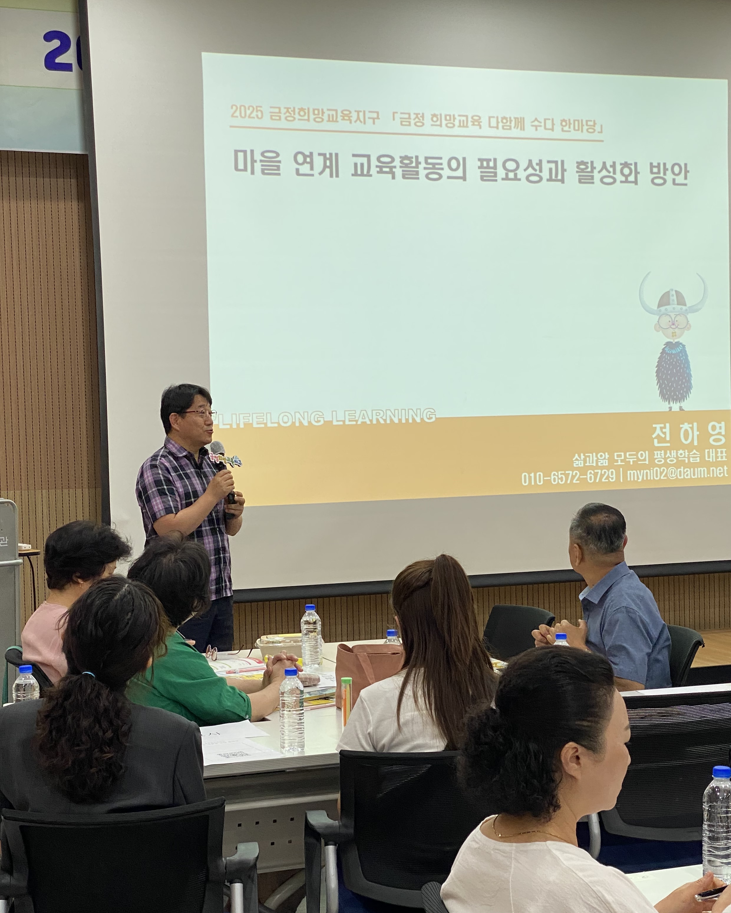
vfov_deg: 28.7
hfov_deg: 23.1
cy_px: 511
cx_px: 441
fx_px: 1785
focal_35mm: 66
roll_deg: +0.7
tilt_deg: -3.7
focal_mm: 6
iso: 100
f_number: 2
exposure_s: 1/120
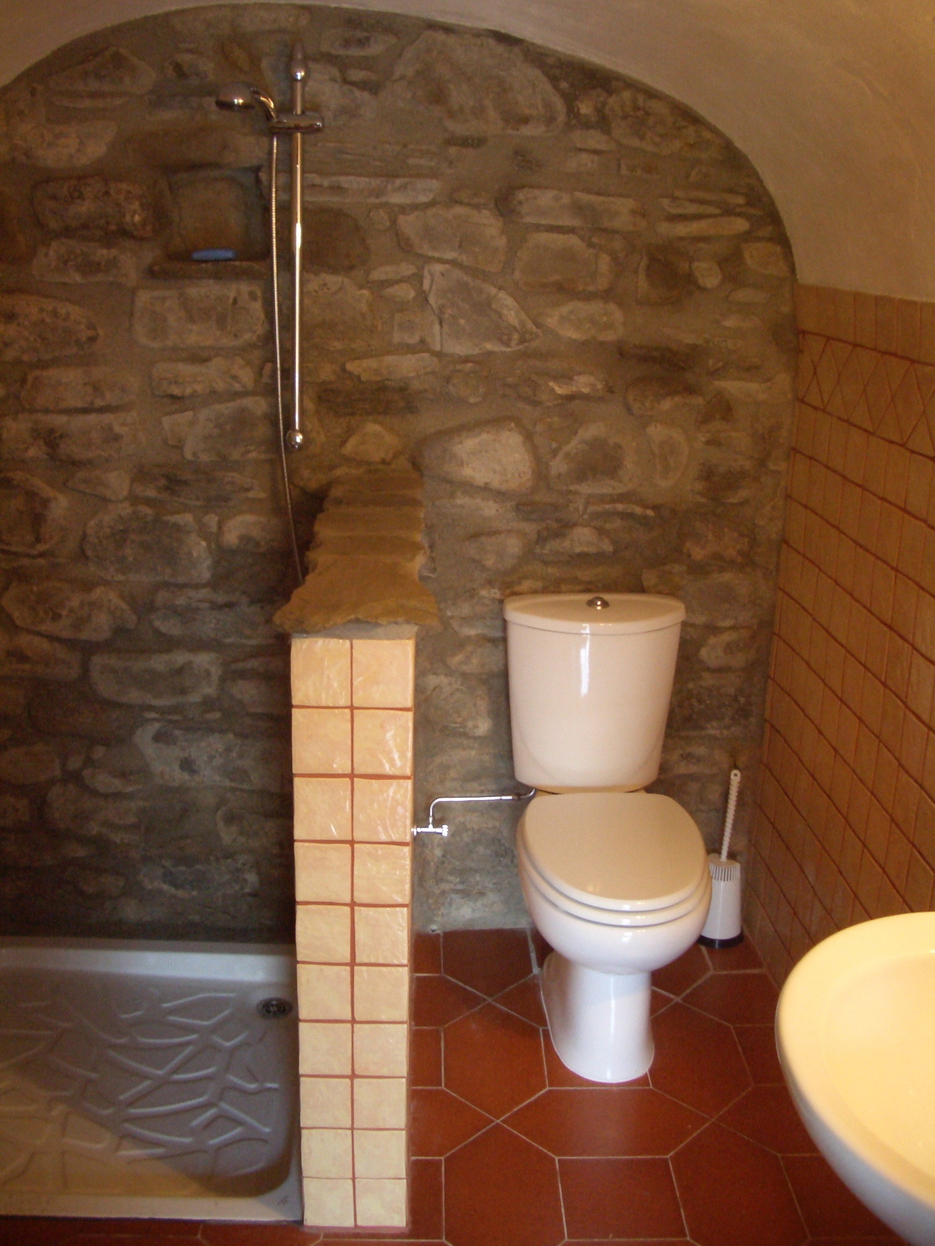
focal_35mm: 35
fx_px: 1260
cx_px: 468
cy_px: 623
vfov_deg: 52.6
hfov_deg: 40.7
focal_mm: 5.8
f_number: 2.6
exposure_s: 1/15
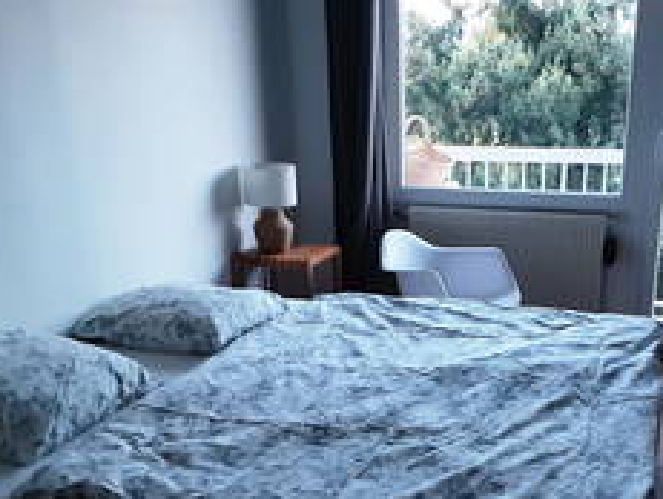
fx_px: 806
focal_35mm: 42
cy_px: 384
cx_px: 451
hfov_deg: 44.0
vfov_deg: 33.6
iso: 400
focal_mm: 2.91
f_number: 1.9
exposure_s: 1/20
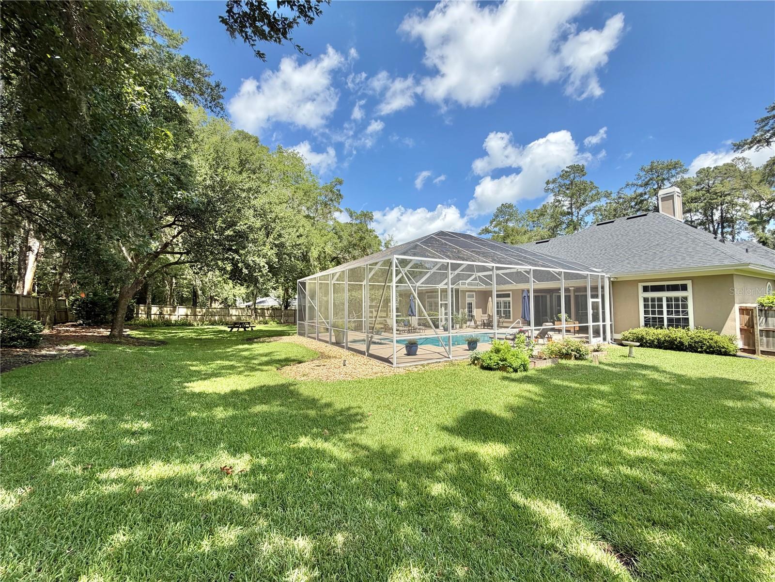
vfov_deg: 85.7
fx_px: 313
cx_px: 388
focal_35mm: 14
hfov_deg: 102.1
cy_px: 291
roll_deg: +1.0
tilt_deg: +1.8
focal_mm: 2.22
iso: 32
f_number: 2.2
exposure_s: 1/770
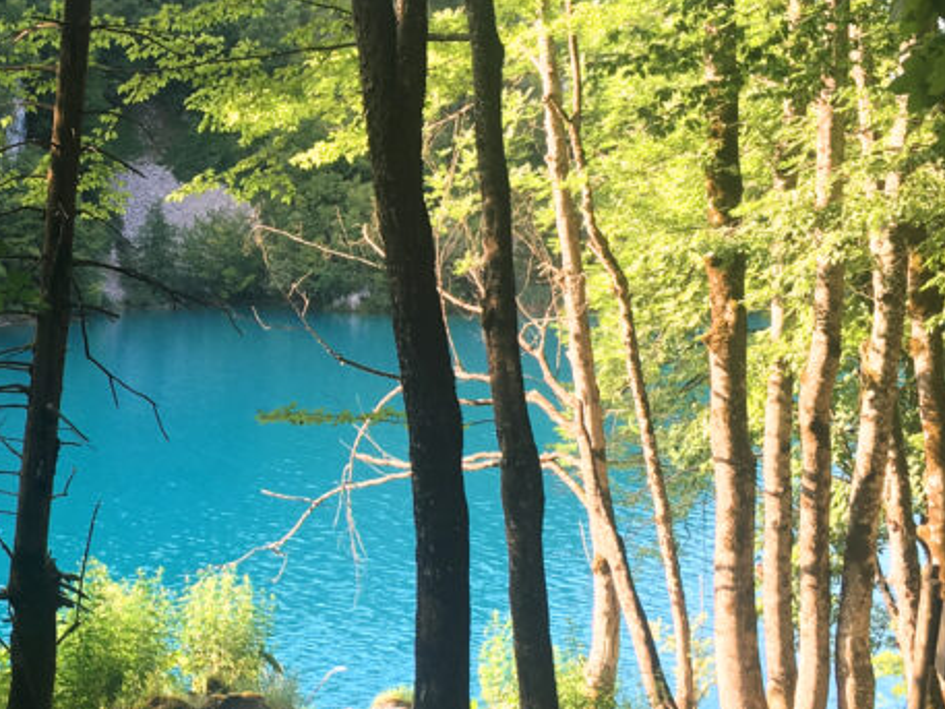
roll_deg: +1.5
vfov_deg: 22.6
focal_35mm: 65
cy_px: 310
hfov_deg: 28.9
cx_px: 139
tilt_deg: -3.3
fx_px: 1775
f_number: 2.2
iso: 25
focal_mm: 4.15
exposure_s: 1/103
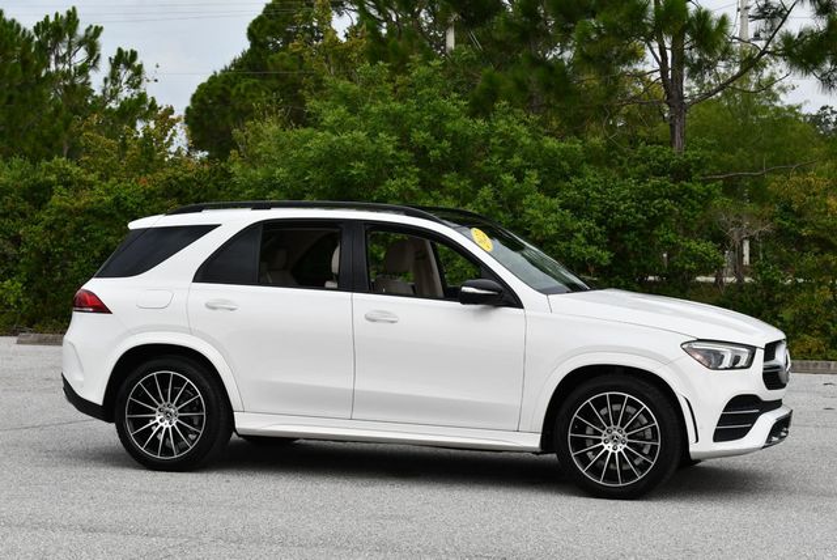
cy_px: 280
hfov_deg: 23.1
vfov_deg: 15.6
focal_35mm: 88
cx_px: 418
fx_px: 2048
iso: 160
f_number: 8
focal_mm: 44
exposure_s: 1/250
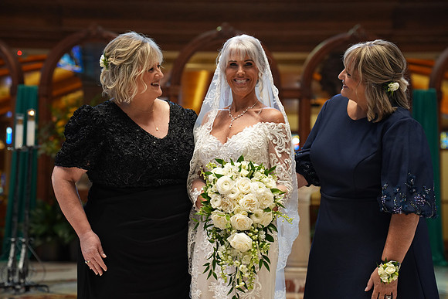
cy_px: 150
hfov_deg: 21.7
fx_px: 1170
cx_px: 224
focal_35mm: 94
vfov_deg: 14.6
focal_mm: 94
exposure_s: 1/100
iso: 2500
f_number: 4
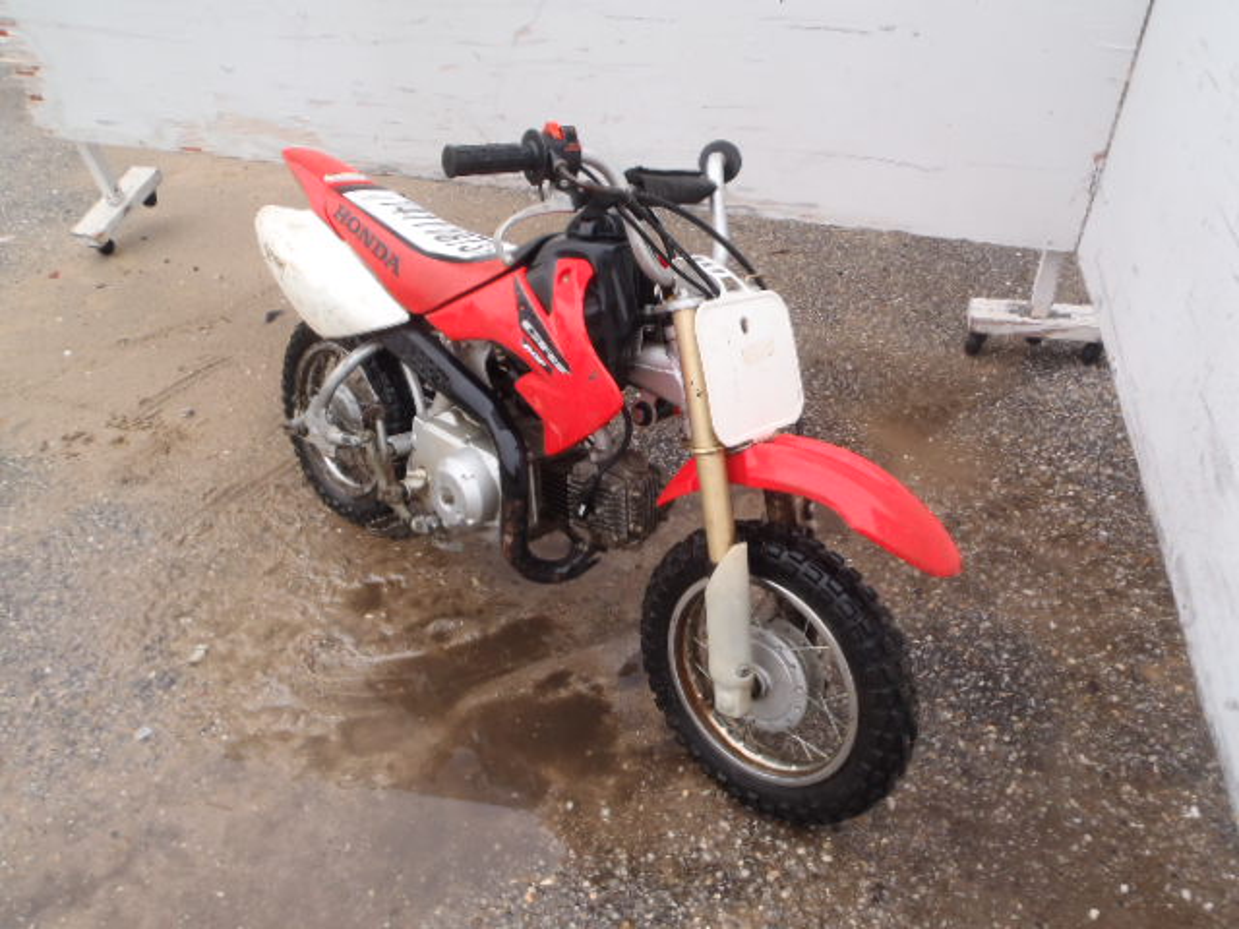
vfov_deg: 49.7
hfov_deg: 63.4
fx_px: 1002
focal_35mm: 28
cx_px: 620
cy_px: 464
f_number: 3.5
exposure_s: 1/60
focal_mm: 5
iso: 100
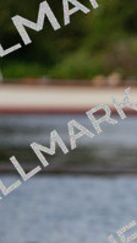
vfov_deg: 3.0
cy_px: 207
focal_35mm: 711
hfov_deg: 1.7
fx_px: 4572
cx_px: 352
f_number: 5.6
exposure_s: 1/1600
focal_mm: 232
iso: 320
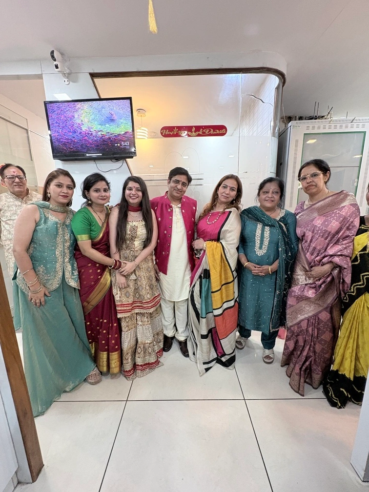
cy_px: 246
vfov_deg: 102.1
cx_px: 184
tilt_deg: -11.3
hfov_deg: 85.7
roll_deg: +0.8
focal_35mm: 14
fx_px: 199
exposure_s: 1/50
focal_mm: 2.22
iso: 400
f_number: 2.2
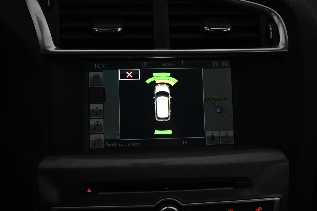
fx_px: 363
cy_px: 106
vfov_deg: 32.4
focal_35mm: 41
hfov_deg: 47.2
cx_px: 158
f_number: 4.5
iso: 1250
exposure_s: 1/40
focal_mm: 27.5
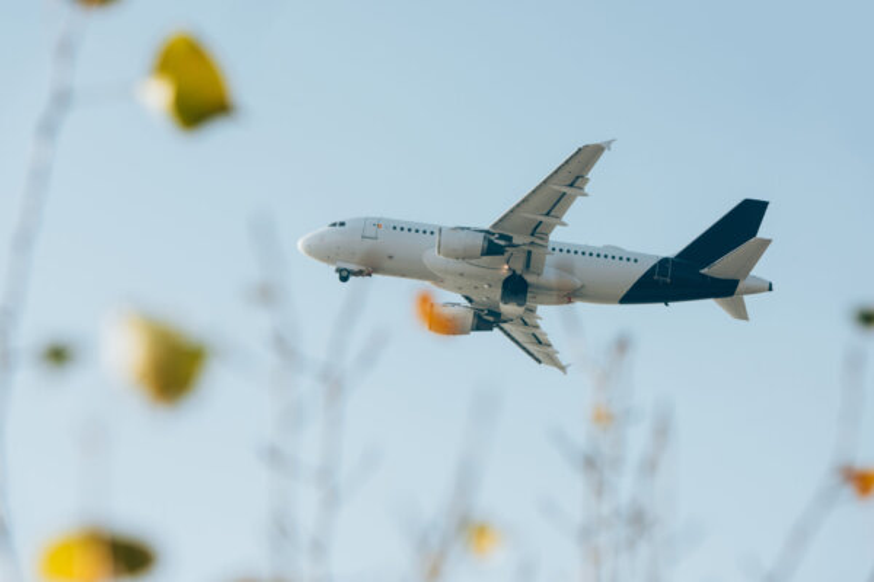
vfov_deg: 9.8
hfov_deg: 14.7
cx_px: 437
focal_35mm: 140
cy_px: 291
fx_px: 3399
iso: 160
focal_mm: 140
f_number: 8
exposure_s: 1/800
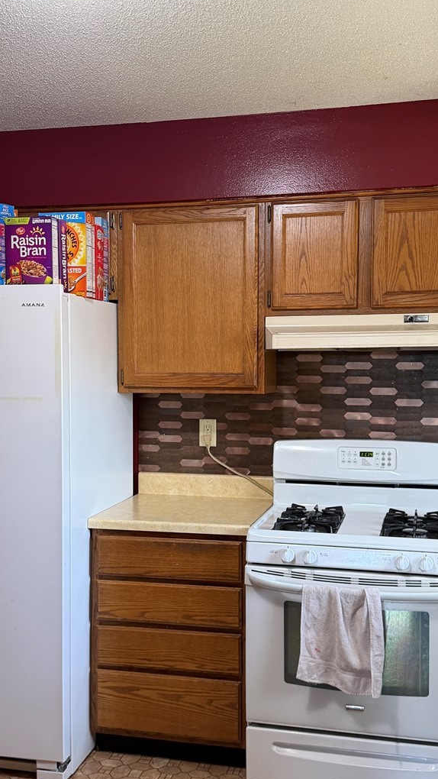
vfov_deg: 49.4
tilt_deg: -3.2
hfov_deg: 29.0
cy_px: 404
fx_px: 846
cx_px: 208
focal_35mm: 41
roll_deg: +0.3
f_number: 1.78
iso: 250
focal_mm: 6.76
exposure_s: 1/60
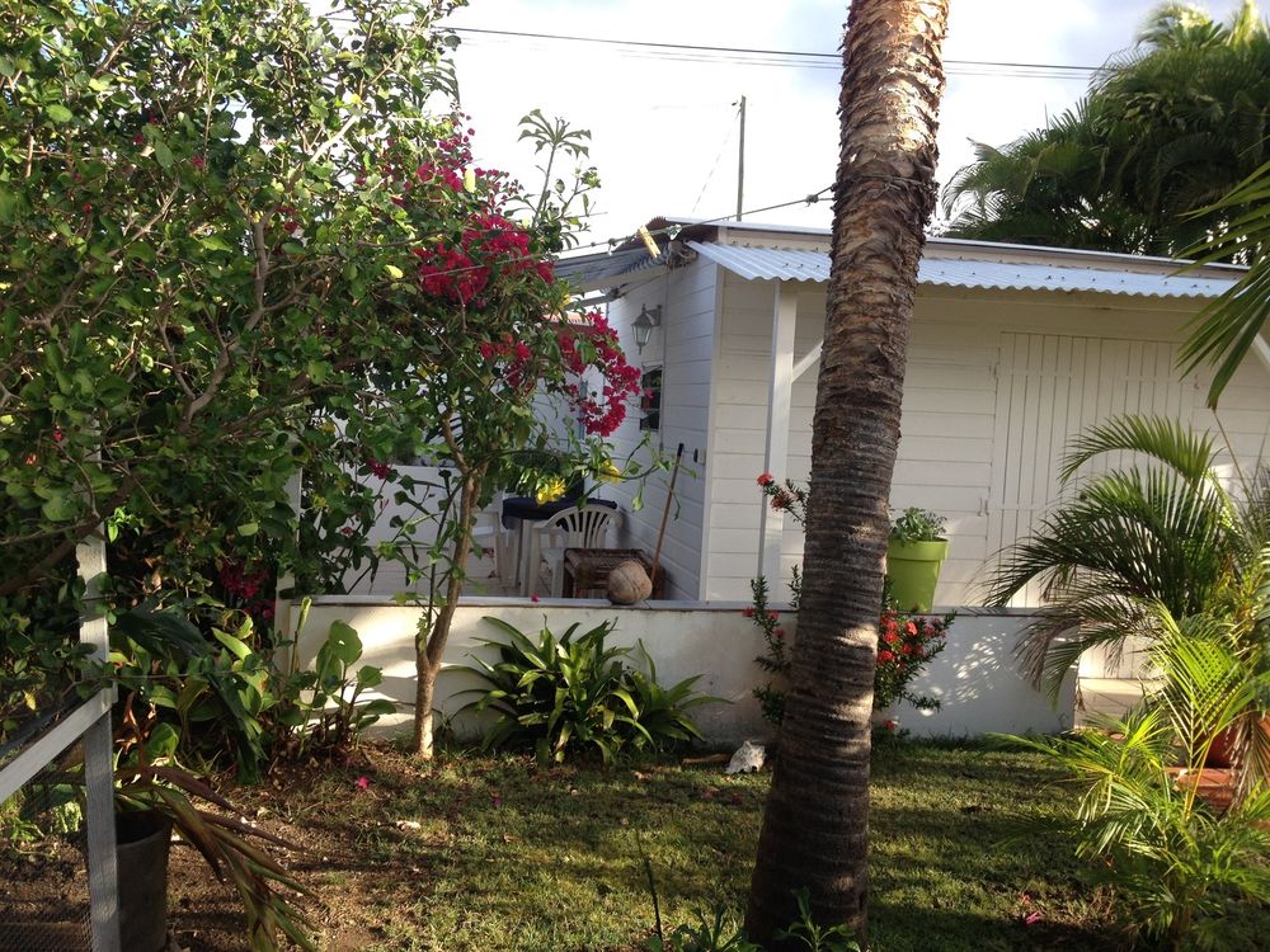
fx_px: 1284
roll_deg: -3.6
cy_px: 476
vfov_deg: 40.7
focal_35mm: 35
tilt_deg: -5.4
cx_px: 635
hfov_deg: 52.6
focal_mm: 4.28
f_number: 2.4
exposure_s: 1/339
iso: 50
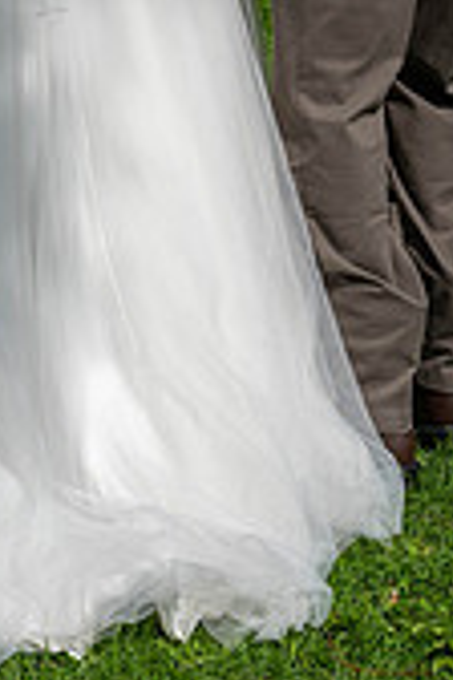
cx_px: 91
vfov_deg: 11.0
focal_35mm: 185
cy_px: 0
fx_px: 3492
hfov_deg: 7.4
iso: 100
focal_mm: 69
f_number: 9
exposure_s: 1/640
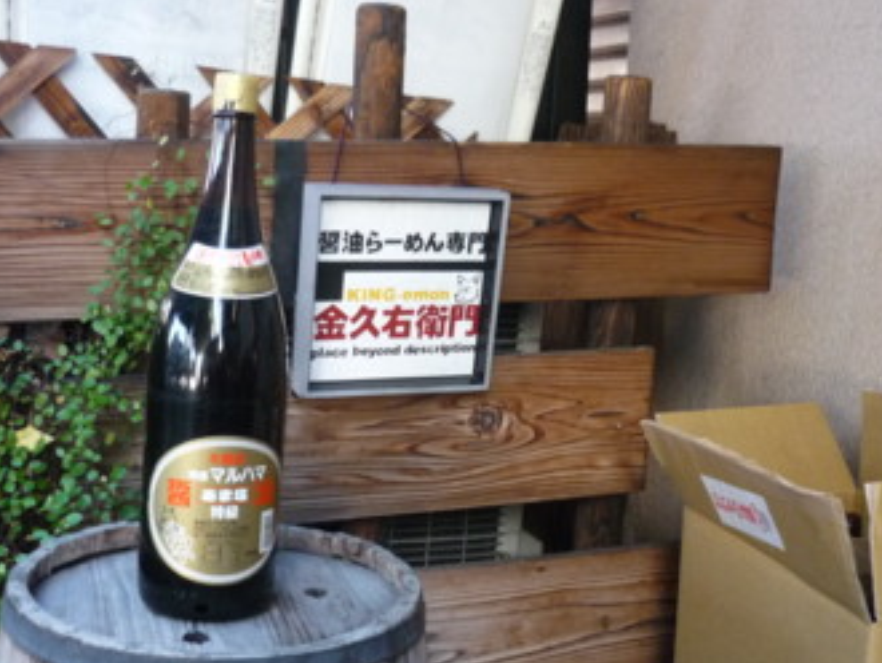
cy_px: 358
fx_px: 1147
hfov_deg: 42.0
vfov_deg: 32.2
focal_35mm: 45
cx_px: 428
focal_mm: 5.5
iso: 320
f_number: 2.8
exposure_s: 1/60
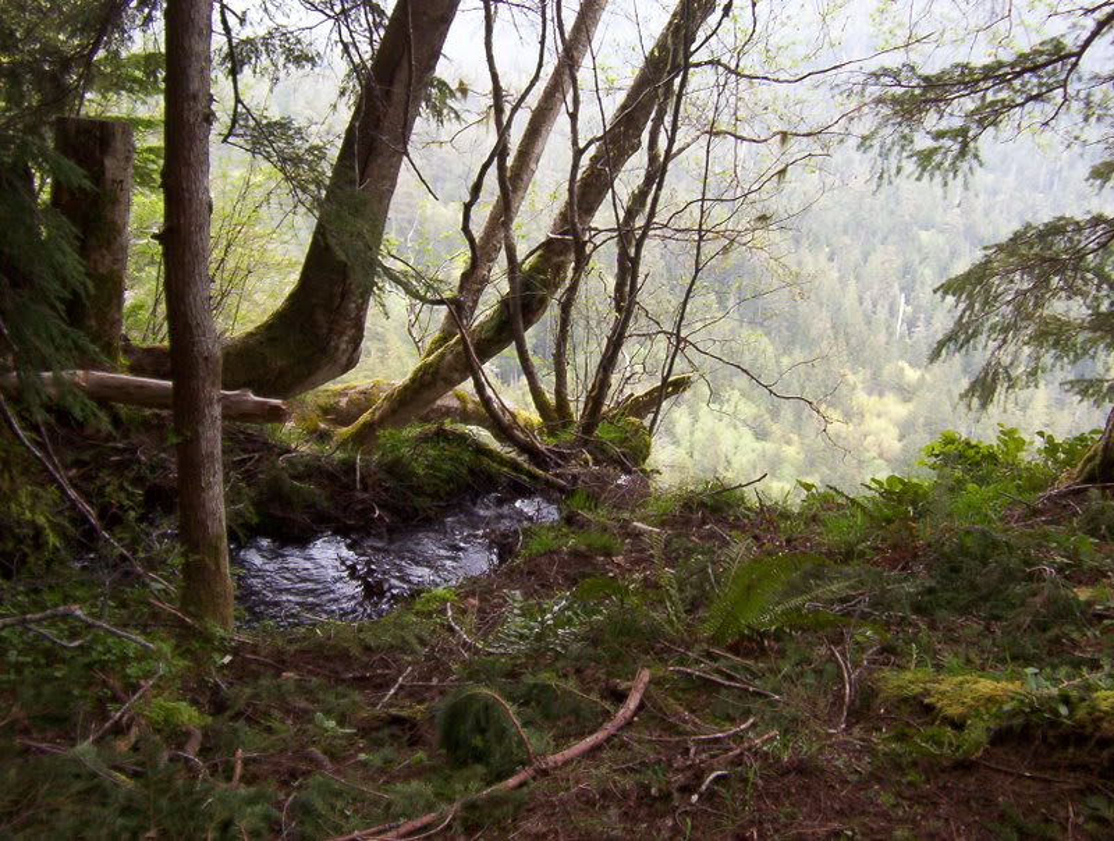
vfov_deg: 39.8
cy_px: 420
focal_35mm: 36
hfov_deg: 51.2
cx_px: 557
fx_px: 1161
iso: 140
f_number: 2.76
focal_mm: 5.54
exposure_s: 1/30
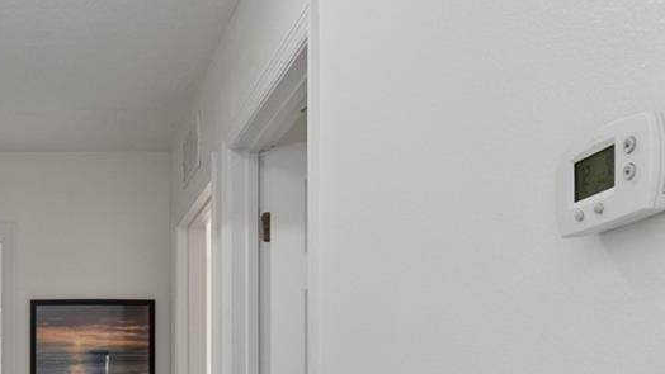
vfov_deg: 23.5
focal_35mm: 48
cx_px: 46
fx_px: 847
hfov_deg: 39.3
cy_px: 401
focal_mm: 10
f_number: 7.1
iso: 100
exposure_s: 1
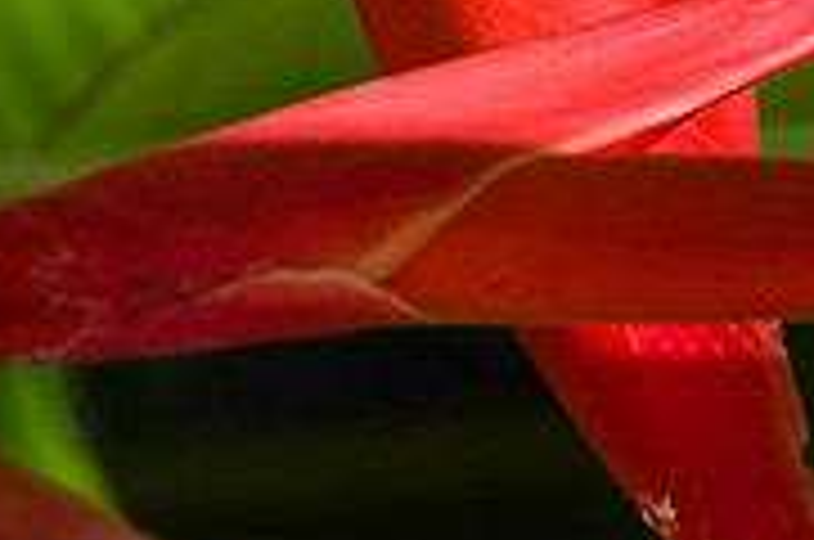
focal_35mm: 506
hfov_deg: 4.1
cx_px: 976
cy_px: -176
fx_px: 11412
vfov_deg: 2.7
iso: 200
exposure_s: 1/60
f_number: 9
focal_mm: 105
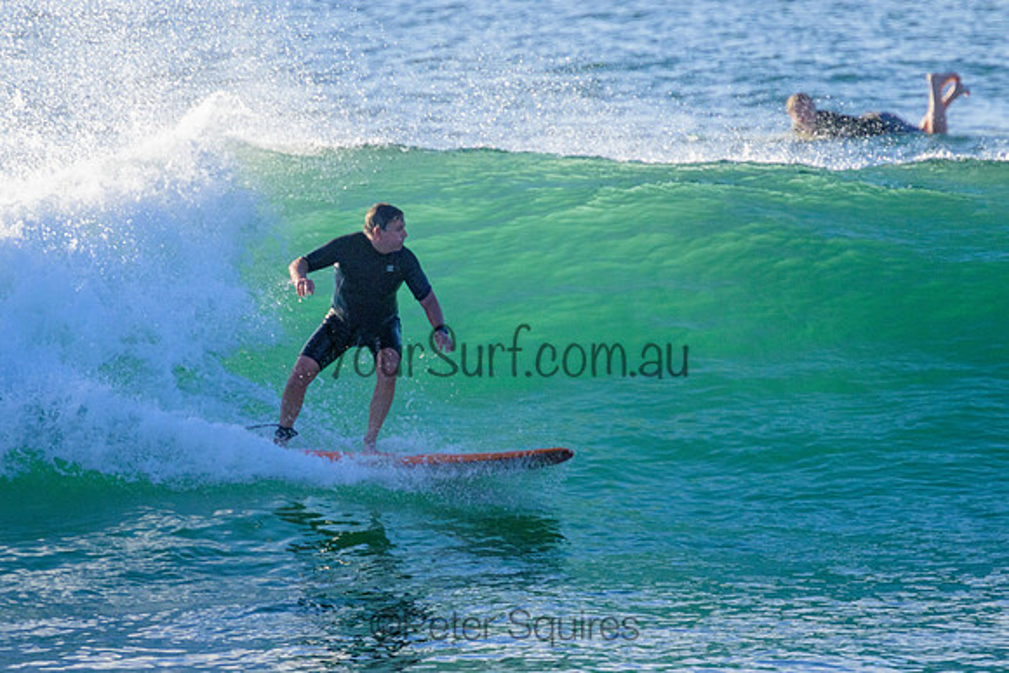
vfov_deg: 1.3
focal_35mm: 1094
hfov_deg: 1.9
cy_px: 288
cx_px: 436
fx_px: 30661
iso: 1100
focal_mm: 800
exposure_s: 1/2000
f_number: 11
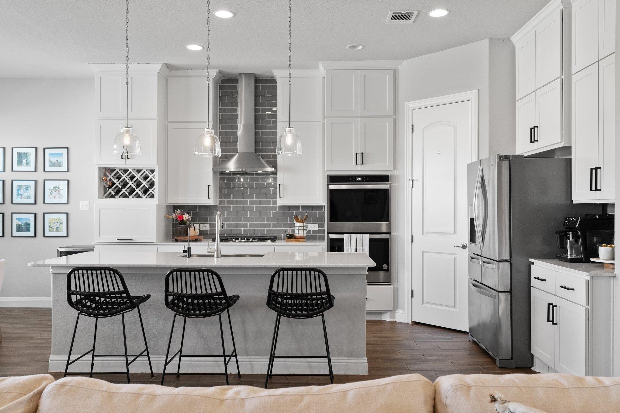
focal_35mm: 30
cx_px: 311
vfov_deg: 43.6
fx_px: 517
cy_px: 208
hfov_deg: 61.9
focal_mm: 29
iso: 2000
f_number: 8
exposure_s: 1/30
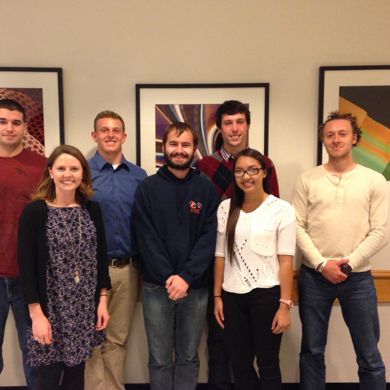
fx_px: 497
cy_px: 195
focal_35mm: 39
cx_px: 173
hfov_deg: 42.8
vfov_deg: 42.8
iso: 320
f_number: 2.4
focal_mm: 4.12
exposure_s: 1/20
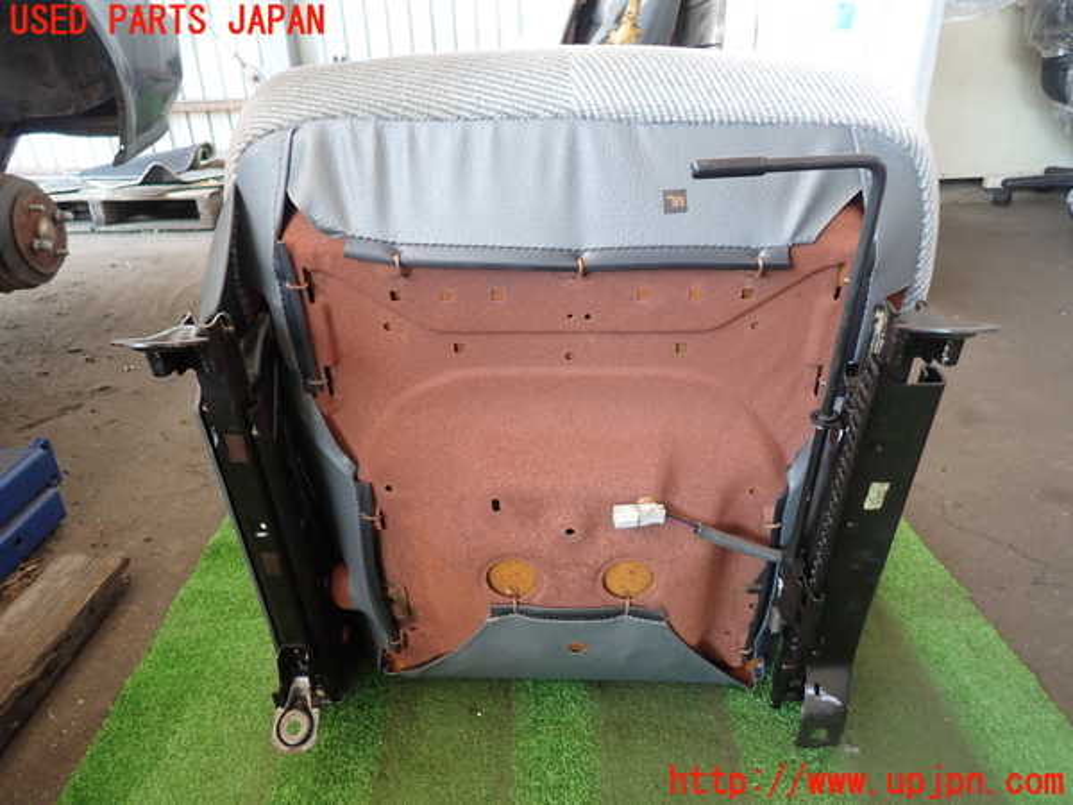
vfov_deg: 54.9
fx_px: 775
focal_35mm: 25
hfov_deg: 69.4
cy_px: 402
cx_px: 536
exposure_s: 1/40
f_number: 2
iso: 200
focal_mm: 4.5
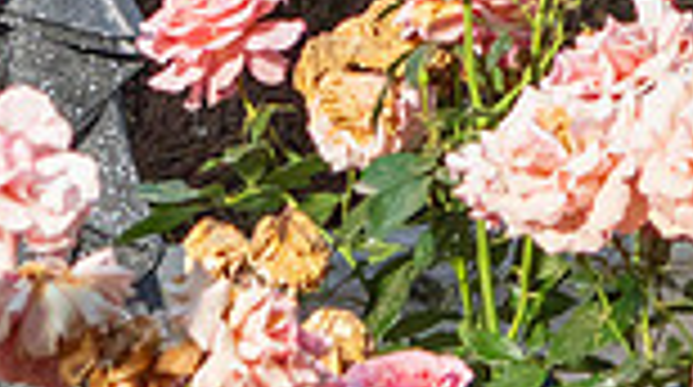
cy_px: -421
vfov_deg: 5.2
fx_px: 4201
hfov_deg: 9.0
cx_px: -532
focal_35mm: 229
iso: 400
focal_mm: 29
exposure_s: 1/200
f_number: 4
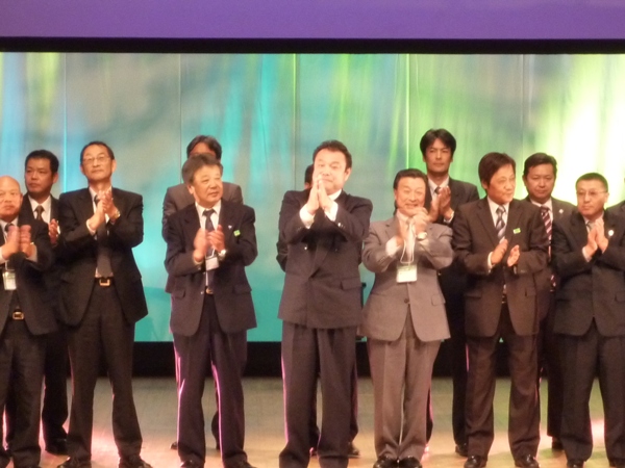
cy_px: 234
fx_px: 3467
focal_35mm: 192
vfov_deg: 7.7
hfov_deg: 10.3
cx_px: 312
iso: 400
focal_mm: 17.3
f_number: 5.6
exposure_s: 1/30
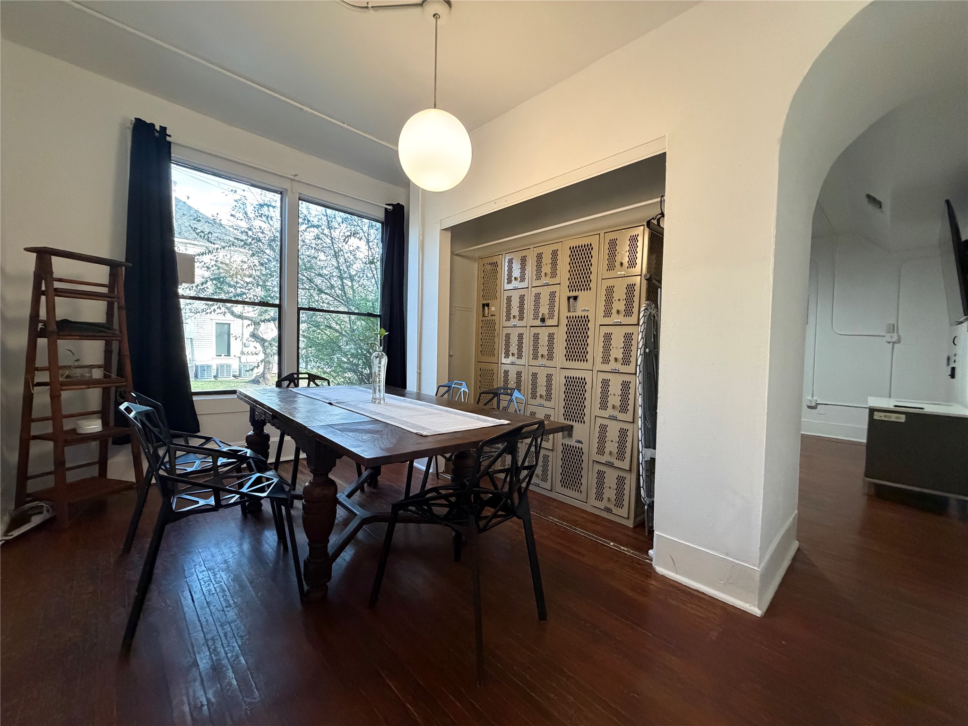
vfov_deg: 85.7
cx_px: 484
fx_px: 391
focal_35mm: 14
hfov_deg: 102.1
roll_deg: -1.2
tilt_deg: -1.8
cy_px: 363
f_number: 2.2
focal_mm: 2.22
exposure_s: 1/60
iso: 640
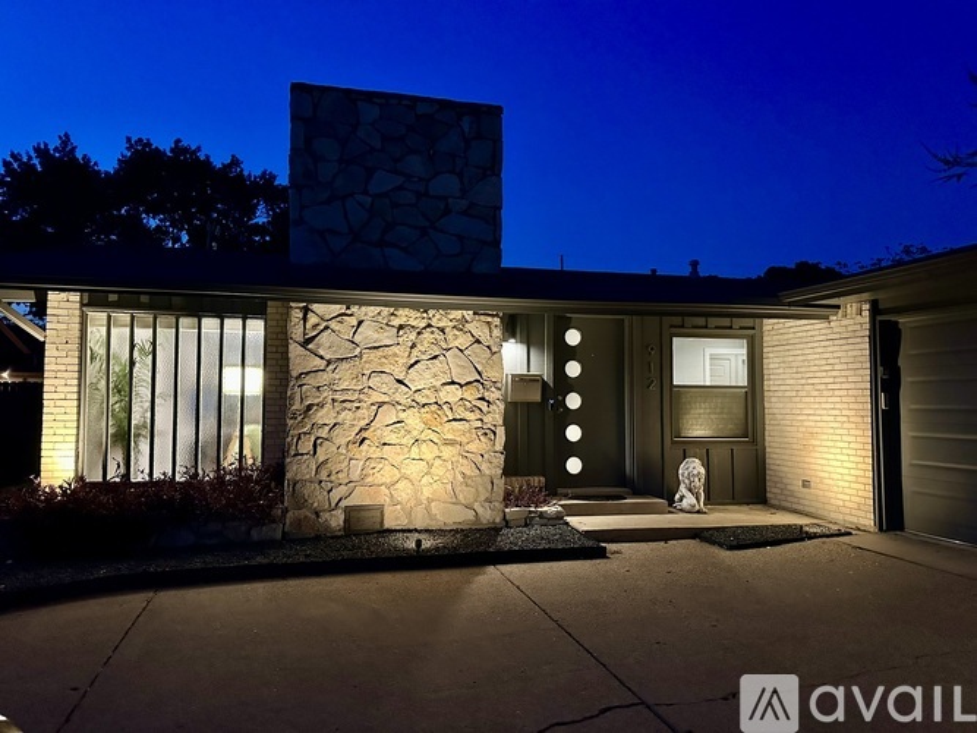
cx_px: 488
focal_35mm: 24
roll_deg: -0.7
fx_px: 677
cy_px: 366
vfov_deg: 56.8
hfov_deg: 71.6
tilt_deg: +2.3
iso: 800
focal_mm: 6.86
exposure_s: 1/40
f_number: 1.78
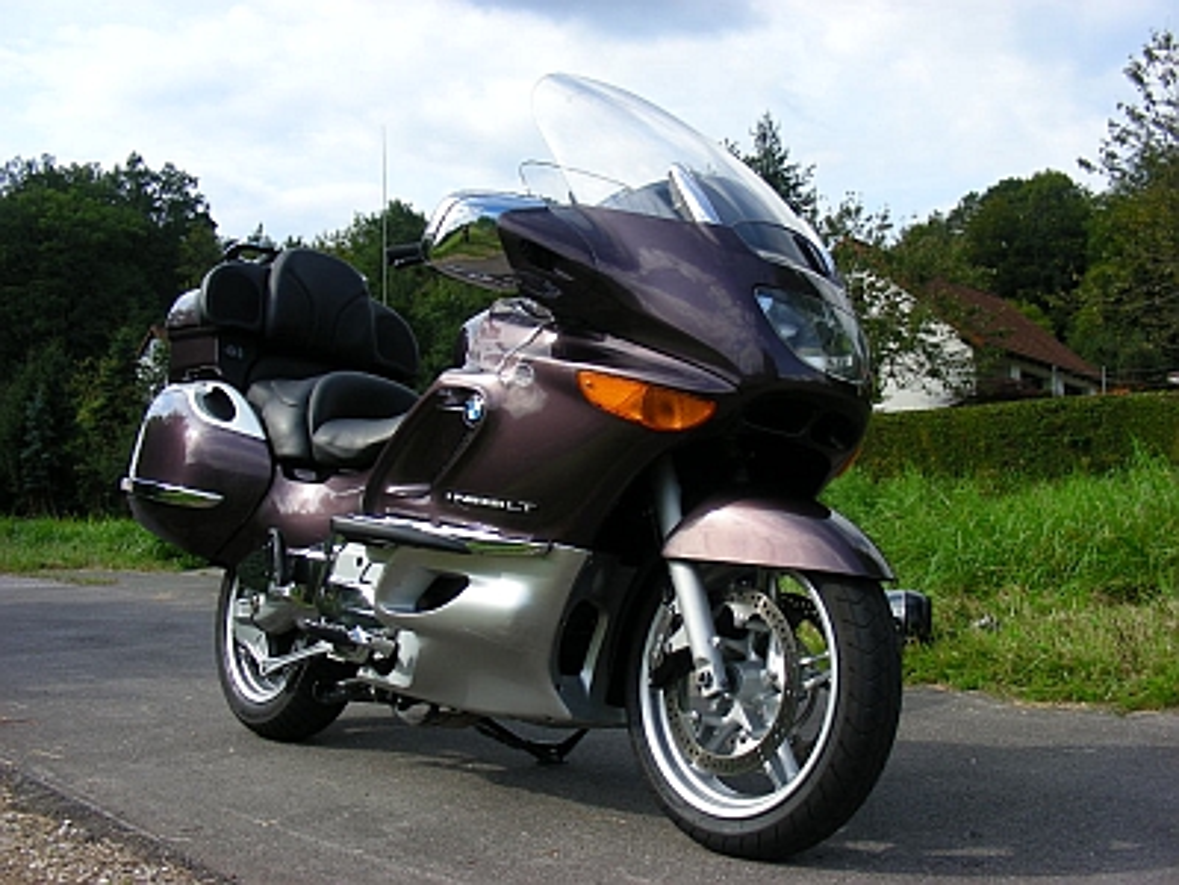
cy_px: 442
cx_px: 590
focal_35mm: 38
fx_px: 1294
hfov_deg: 49.0
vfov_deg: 37.7
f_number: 4
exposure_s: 1/278
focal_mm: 6.3
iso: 50
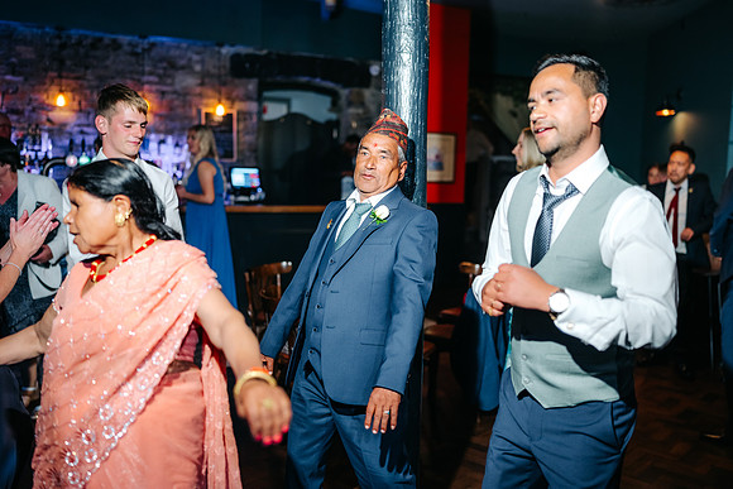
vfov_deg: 37.9
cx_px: 366
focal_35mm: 35
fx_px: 713
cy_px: 244
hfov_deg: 54.4
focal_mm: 35
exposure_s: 1/200
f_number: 1.6
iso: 400
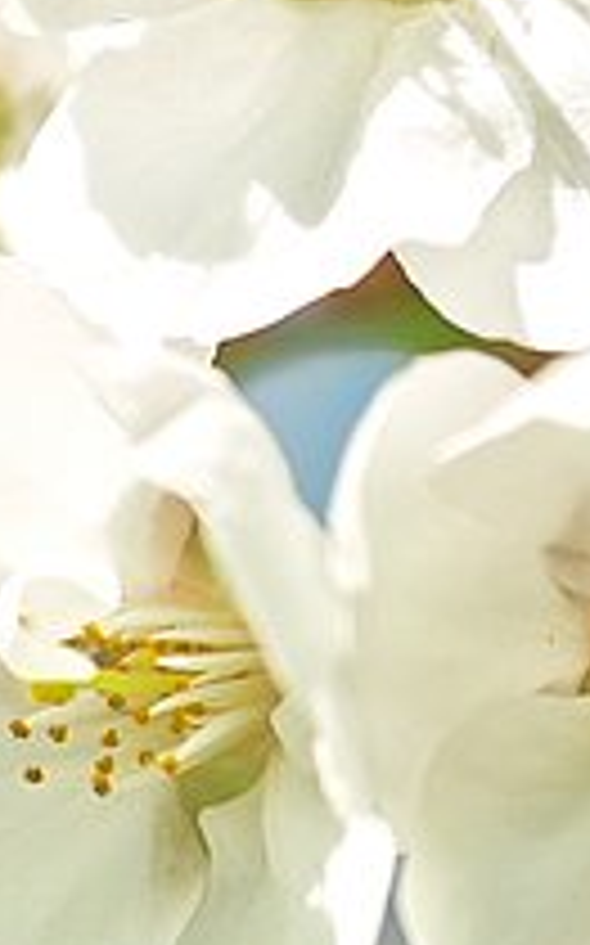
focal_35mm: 565
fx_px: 14556
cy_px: 263
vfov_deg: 3.7
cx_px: -41
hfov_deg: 2.3
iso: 100
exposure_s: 1/400
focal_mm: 134
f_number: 7.1
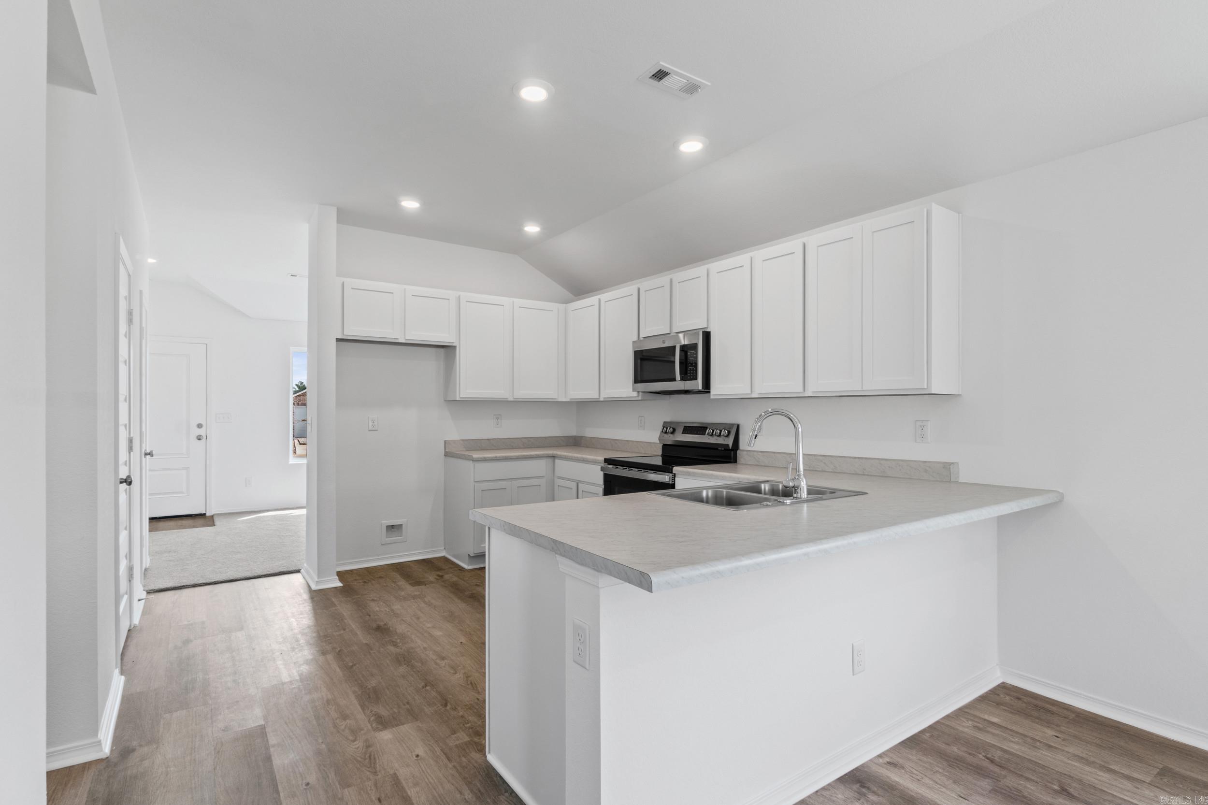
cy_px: 402
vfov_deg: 72.0
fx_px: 554
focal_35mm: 16
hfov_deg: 95.0
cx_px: 604
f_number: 9
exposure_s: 1/8
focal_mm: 11
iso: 250
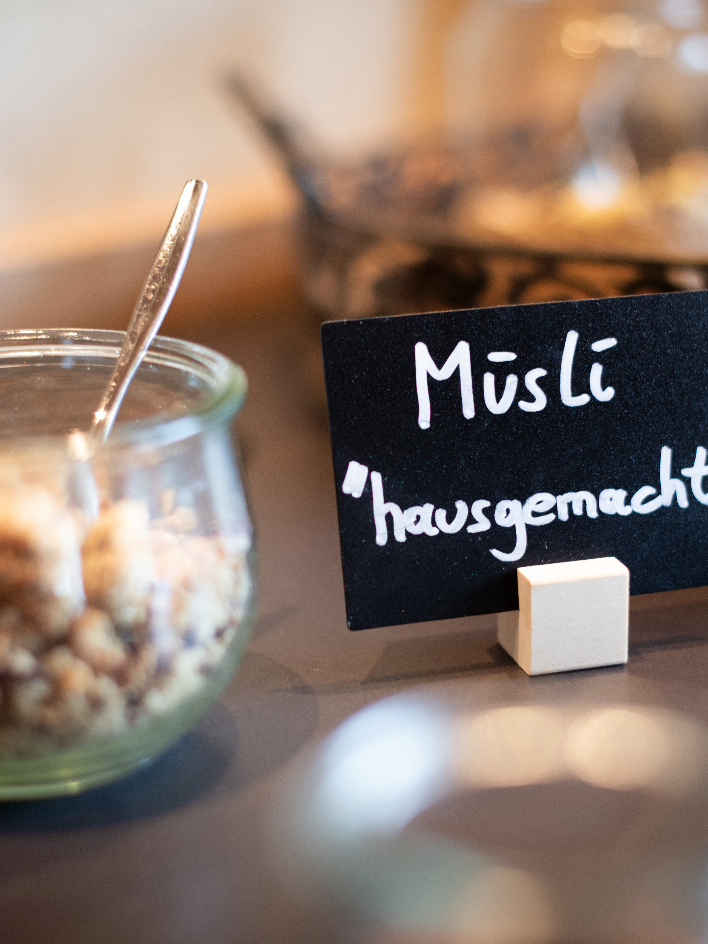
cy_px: 471
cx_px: 392
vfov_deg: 26.7
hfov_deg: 20.2
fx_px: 1991
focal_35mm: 73
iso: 320
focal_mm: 50
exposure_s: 1/50
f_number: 1.8
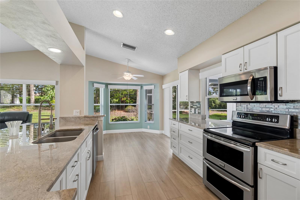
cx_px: 150
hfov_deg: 100.4
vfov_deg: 77.3
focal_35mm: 15
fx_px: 125
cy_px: 100
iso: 100
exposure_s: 1/6
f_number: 7.1
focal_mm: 10
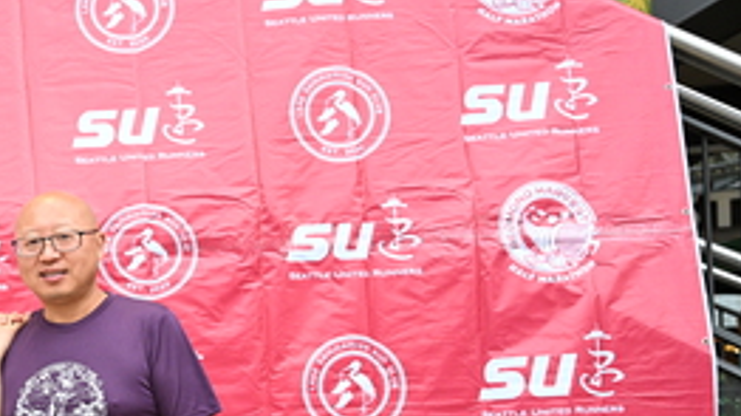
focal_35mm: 67
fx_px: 1318
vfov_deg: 17.6
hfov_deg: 29.0
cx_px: -31
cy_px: 381
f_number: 4
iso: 2000
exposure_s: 1/320
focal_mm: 30.5
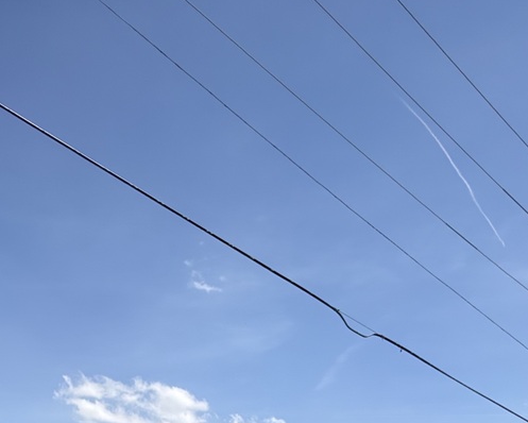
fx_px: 860
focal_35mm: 55
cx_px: 178
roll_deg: -3.0
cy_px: 565
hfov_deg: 33.8
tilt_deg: +2.4
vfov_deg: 23.9
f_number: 2.2
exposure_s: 1/1105
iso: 20
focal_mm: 2.22
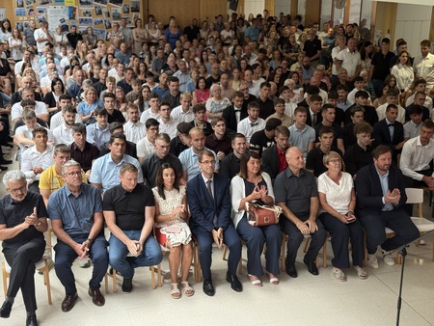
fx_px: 602
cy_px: 163
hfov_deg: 39.6
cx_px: 217
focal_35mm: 48
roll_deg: -1.3
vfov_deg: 30.3
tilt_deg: -17.0
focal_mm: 6.76
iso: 160
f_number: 1.78
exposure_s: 1/89
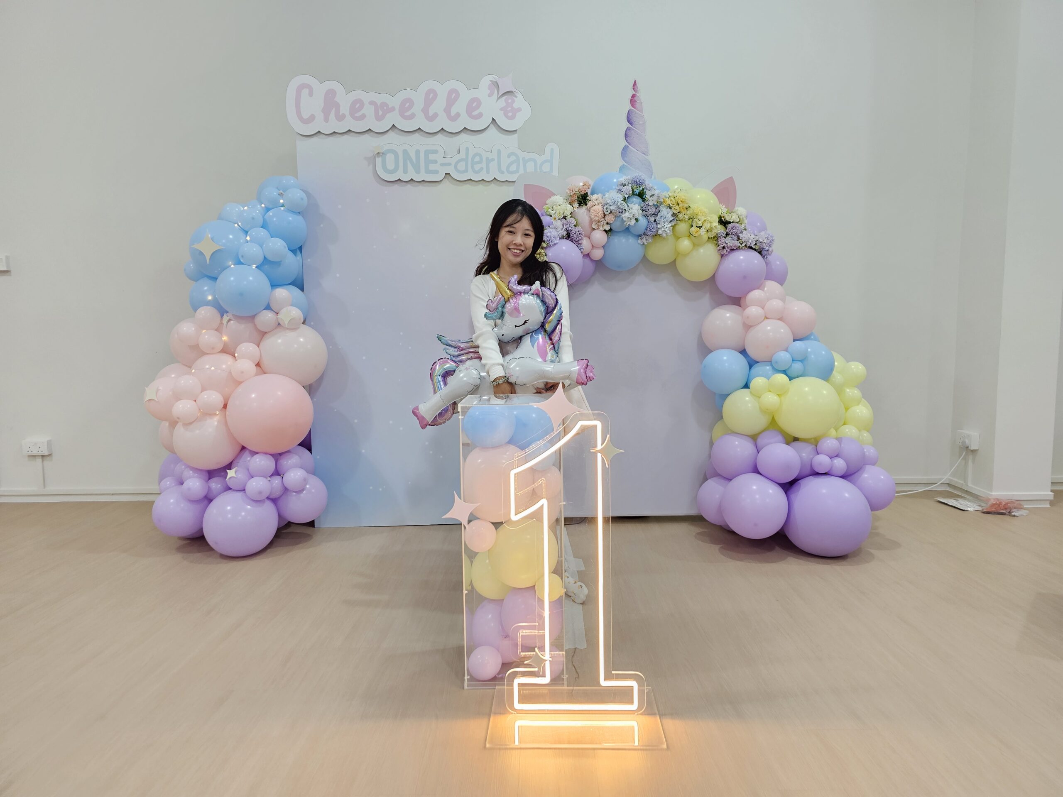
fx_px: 706
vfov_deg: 58.9
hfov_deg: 73.9
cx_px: 532
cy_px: 398
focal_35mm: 23
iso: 400
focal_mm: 6.3
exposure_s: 1/100
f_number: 1.7
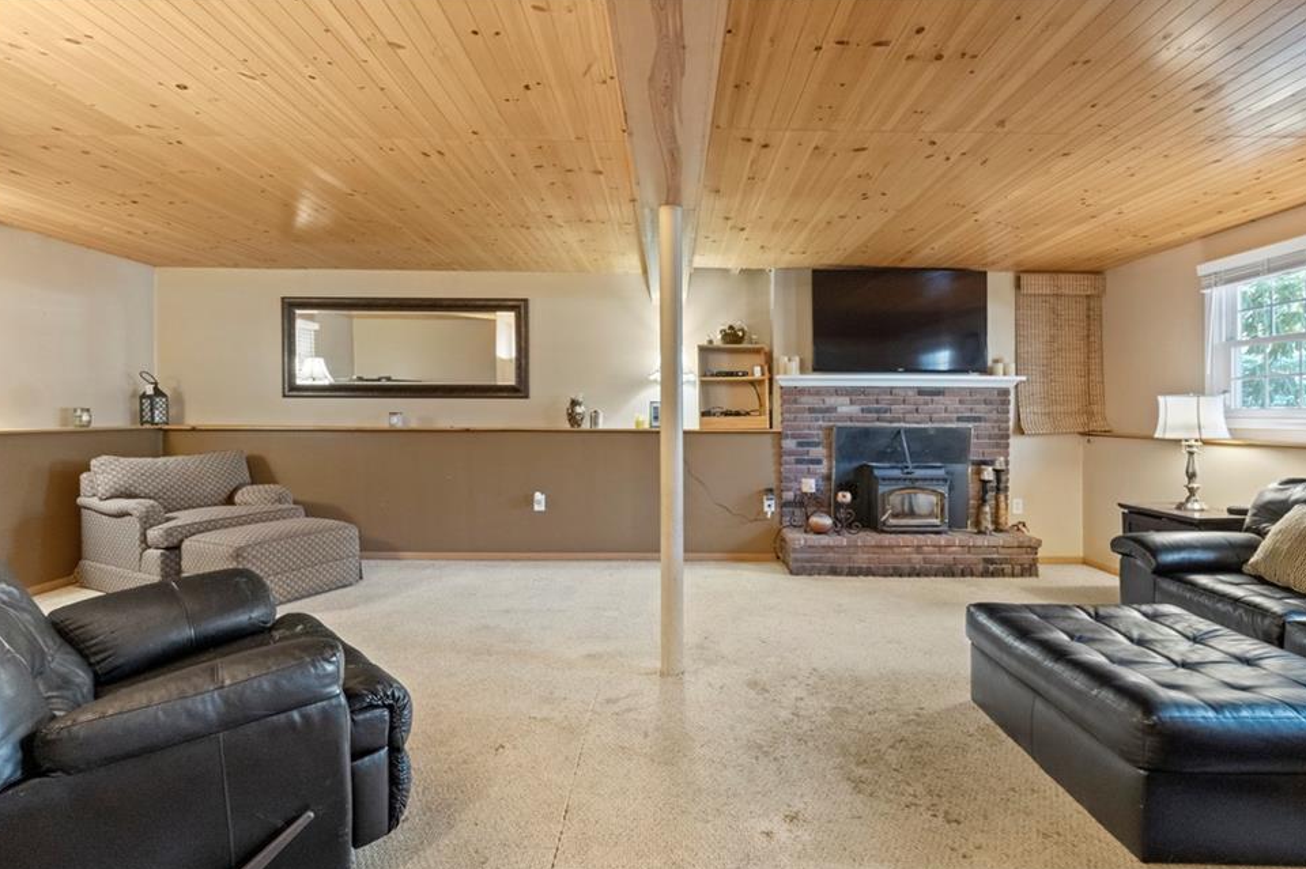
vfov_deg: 73.6
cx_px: 683
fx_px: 580
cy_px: 457
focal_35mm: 16
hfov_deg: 96.7
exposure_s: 1/1.67
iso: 1000
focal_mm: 10
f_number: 7.1
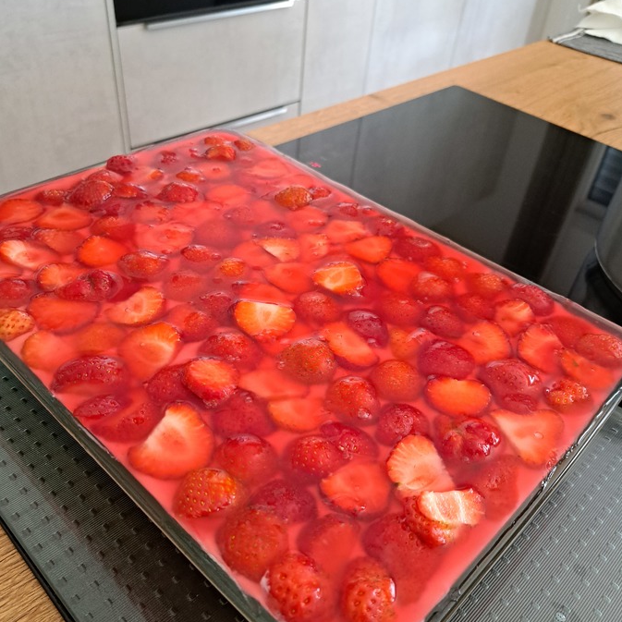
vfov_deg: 55.5
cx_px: 318
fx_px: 590
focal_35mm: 29
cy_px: 339
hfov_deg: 55.6
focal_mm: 5.23
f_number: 1.8
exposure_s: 1/50
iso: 400
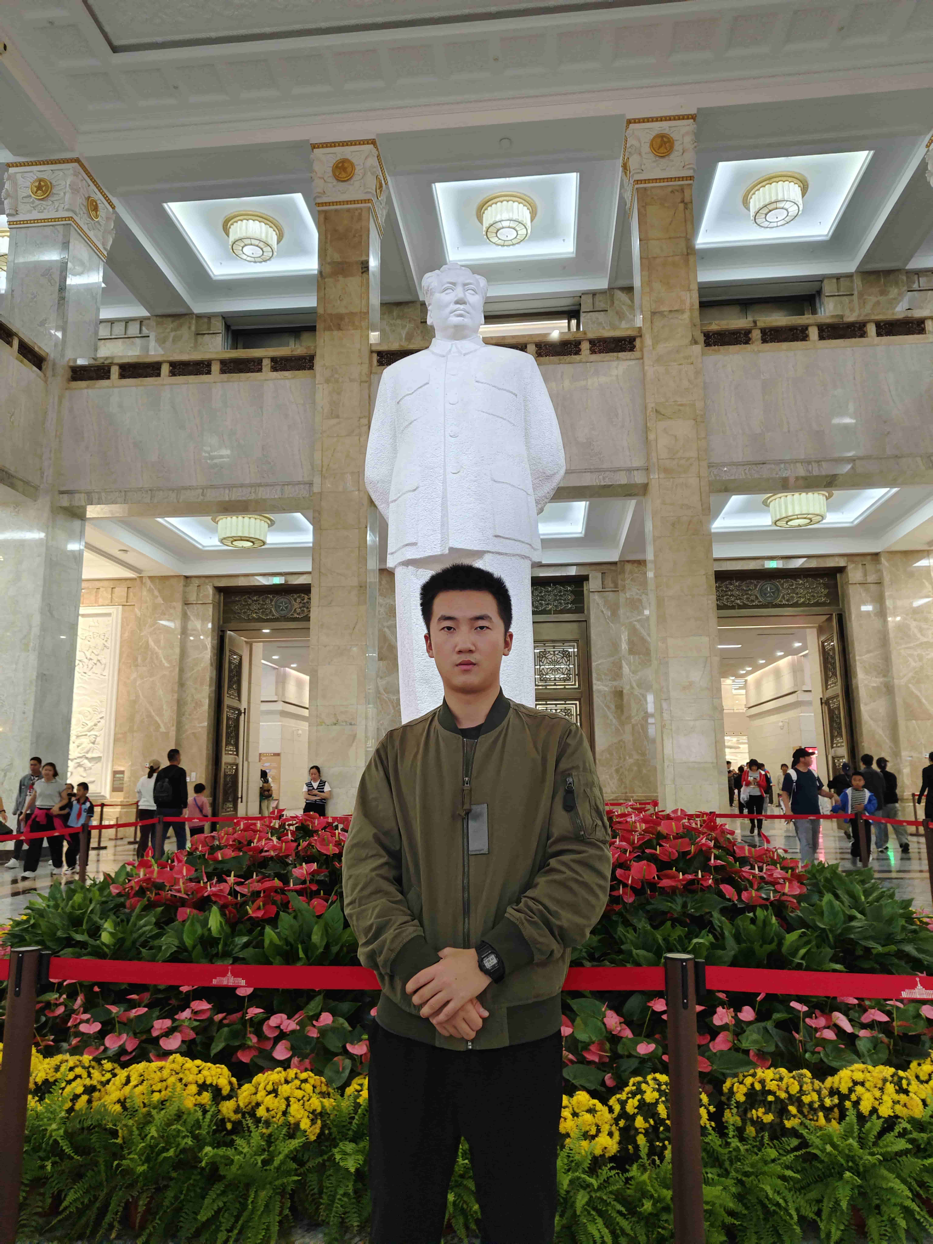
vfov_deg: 73.9
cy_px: 622
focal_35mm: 23
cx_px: 466
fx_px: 827
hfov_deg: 58.9
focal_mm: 5.56
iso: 1116
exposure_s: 1/50
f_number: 1.88
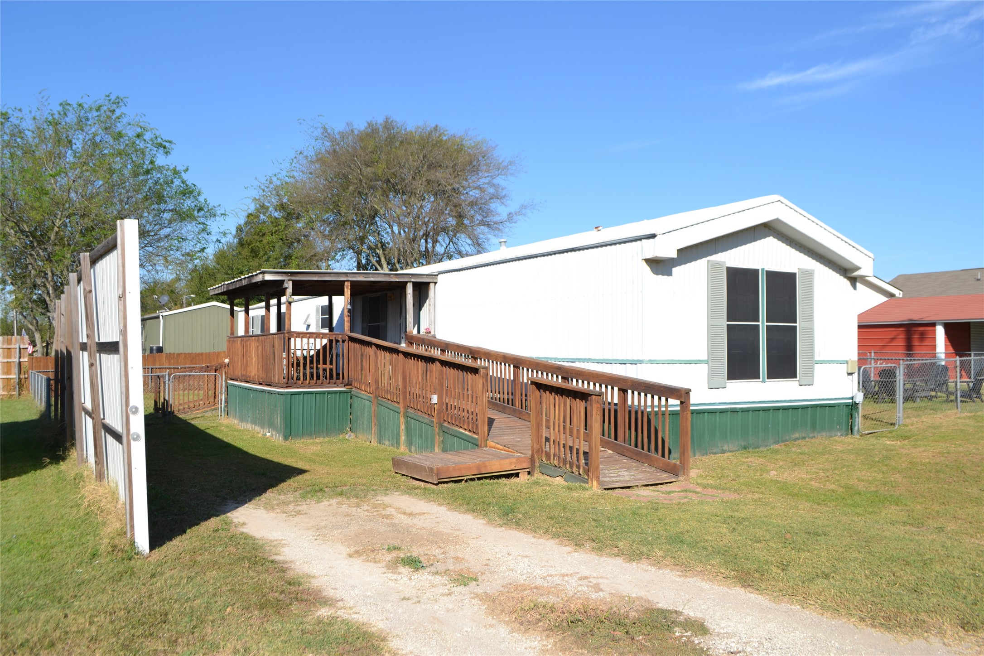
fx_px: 738
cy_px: 328
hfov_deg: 67.4
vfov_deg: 47.9
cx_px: 492
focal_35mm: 27
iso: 100
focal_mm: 18
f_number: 8
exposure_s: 1/250
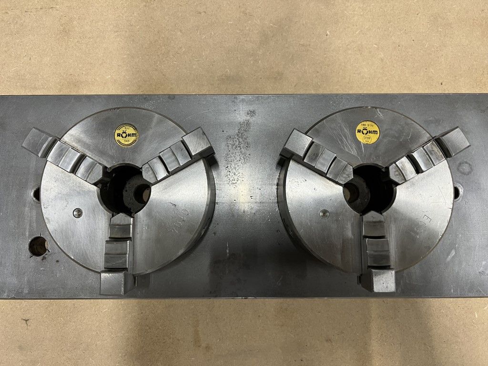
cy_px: 183
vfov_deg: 53.1
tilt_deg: -84.5
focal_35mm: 26
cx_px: 244
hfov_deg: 67.3
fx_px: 367
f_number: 1.5
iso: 125
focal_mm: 5.7
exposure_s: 1/50
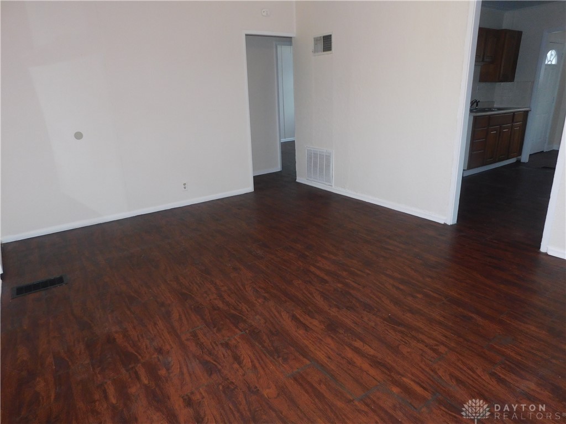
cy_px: 212
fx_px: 376
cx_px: 283
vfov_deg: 58.9
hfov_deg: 73.9
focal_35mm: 23
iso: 200
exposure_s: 1/30
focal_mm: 4
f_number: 3
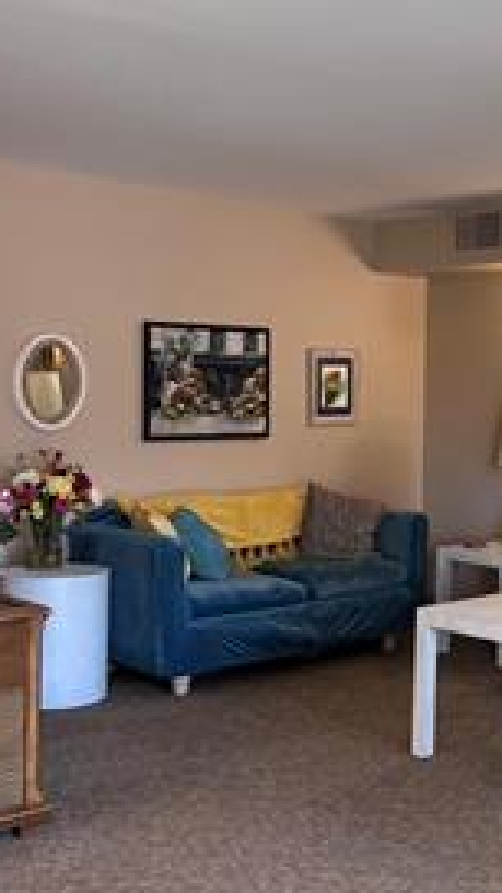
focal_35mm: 50
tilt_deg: -1.8
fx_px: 1183
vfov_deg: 41.3
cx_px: 497
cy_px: 420
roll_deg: -1.4
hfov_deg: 23.0
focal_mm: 5.7
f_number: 1.5
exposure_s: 1/60
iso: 80
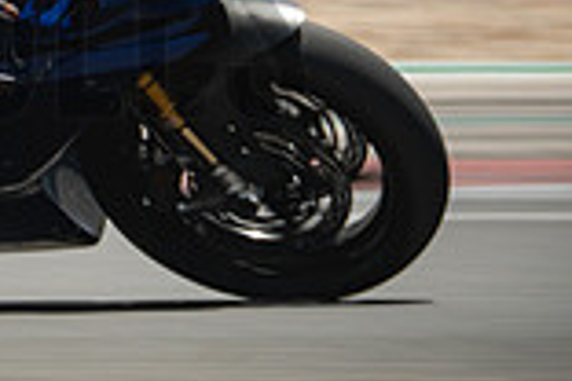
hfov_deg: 0.9
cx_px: -469
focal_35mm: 2228
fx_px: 35398
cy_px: 24
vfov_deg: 0.6
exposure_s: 1/250
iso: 160
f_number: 8
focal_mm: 400
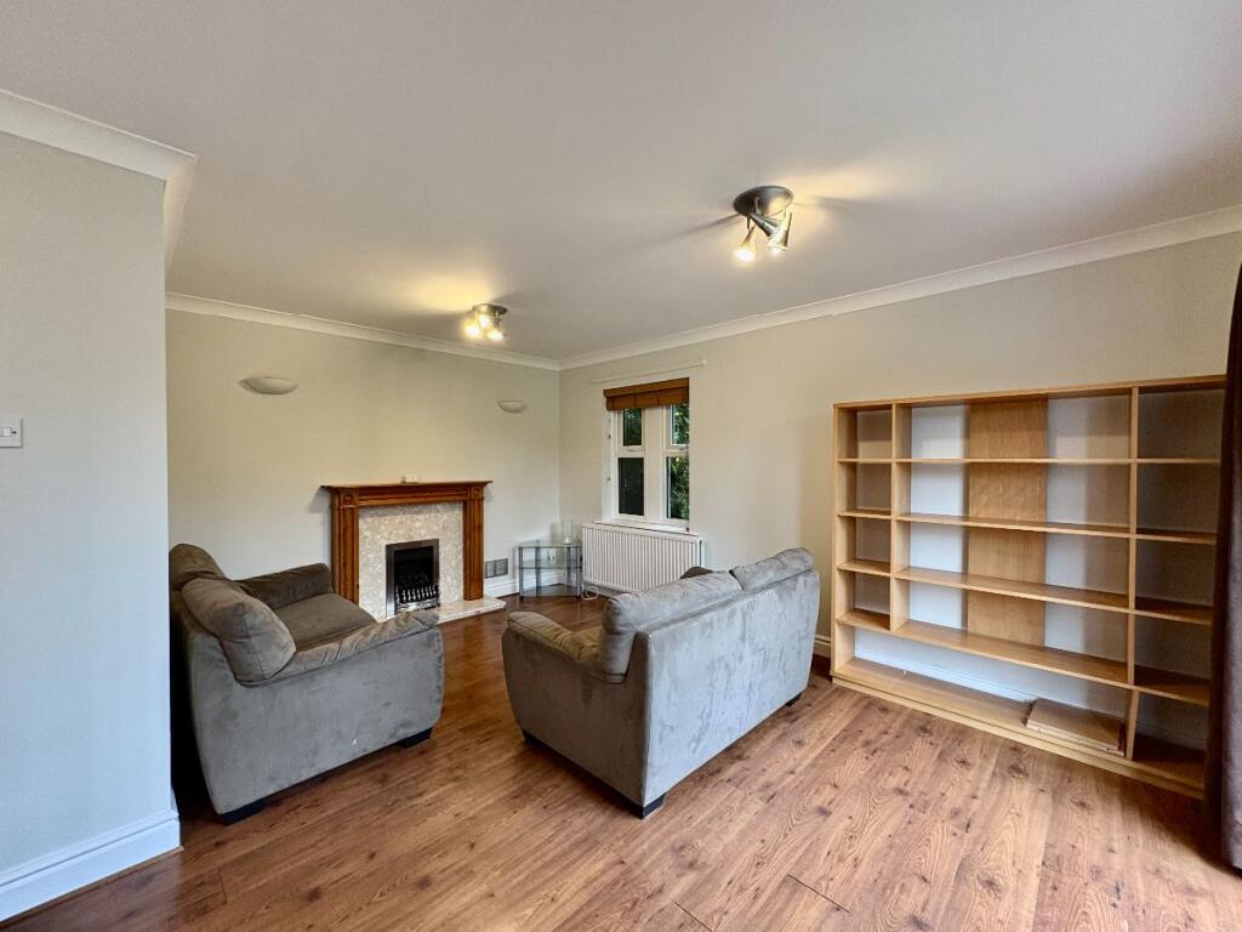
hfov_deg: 102.1
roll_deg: +0.5
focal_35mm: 14
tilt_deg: +0.1
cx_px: 621
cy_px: 466
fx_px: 502
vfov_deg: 85.7
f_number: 2.2
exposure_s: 1/50
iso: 200
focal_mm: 2.22
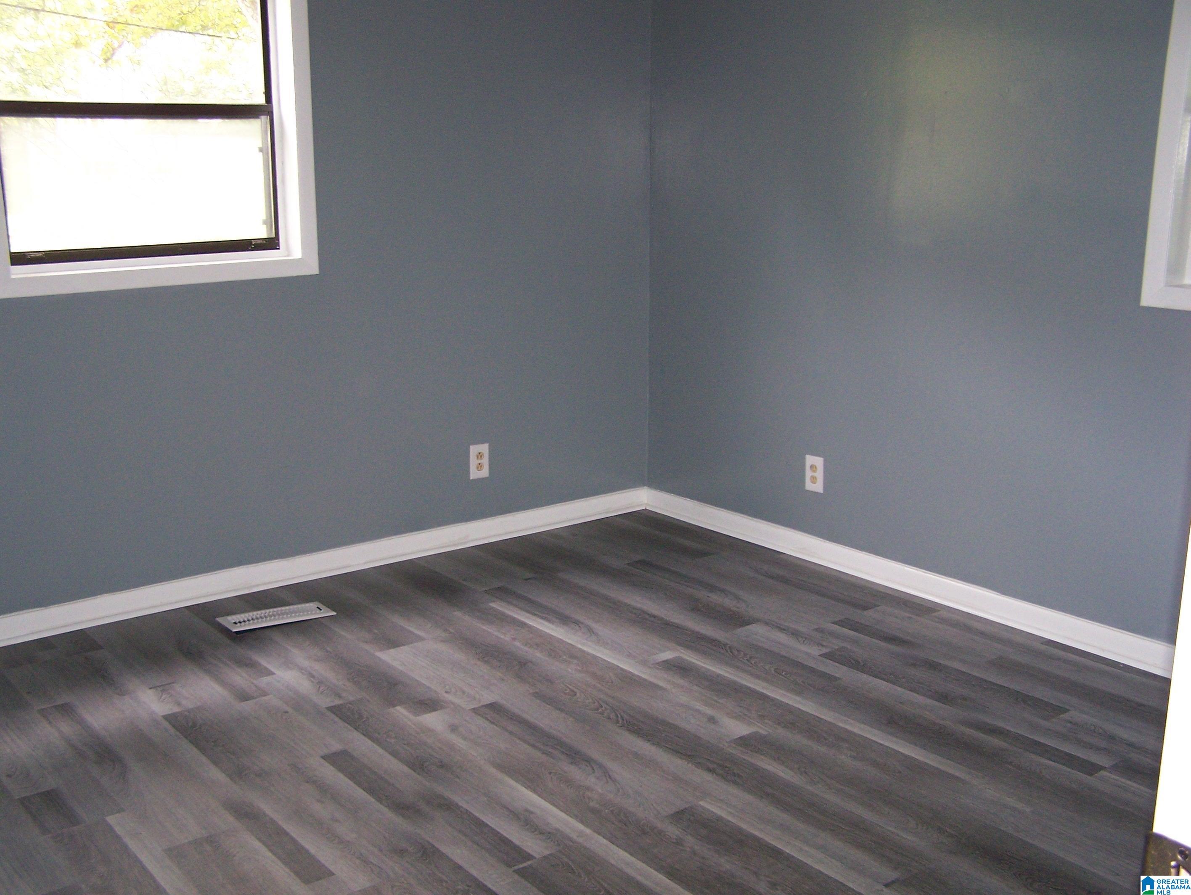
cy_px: 448
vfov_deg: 37.8
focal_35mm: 38
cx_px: 596
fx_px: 1308
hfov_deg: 48.9
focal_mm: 6.3
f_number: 2.8
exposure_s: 1/60
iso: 160
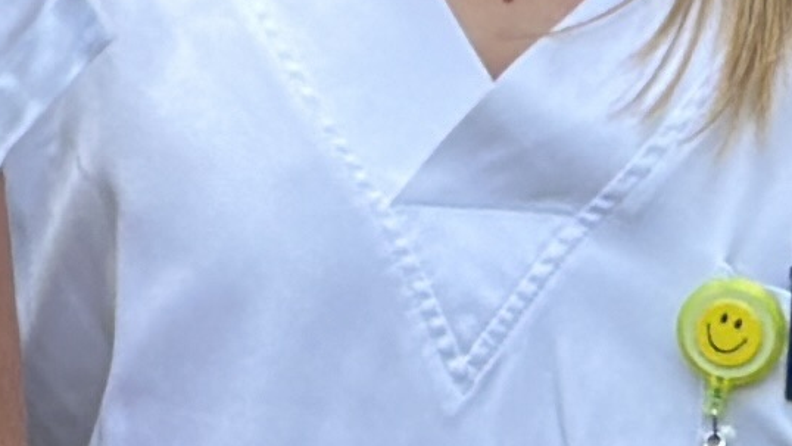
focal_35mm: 392
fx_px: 8235
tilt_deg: -6.5
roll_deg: -0.5
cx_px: -711
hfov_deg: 5.4
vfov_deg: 3.1
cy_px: 62
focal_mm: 6.86
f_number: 1.78
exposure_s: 1/1171
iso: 80
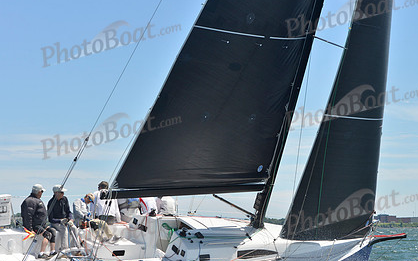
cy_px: 172
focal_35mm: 99
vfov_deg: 13.2
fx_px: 1127
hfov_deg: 21.0
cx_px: 234
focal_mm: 70
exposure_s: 1/1250
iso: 280
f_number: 6.3
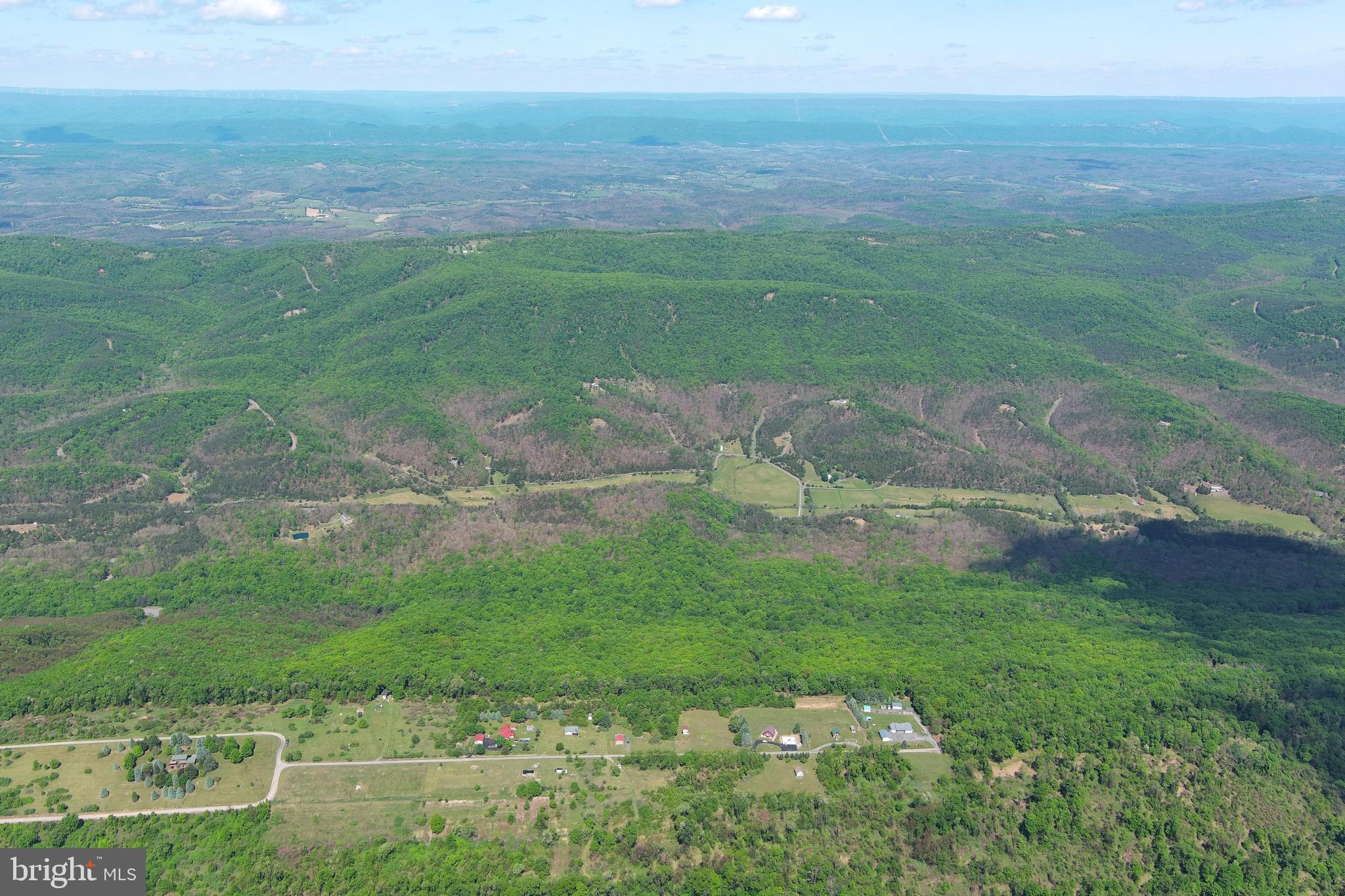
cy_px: 448
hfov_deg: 63.7
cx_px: 672
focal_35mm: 29
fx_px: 1083
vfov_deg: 45.0
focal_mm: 10.57
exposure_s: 1/965
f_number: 2.8
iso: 100
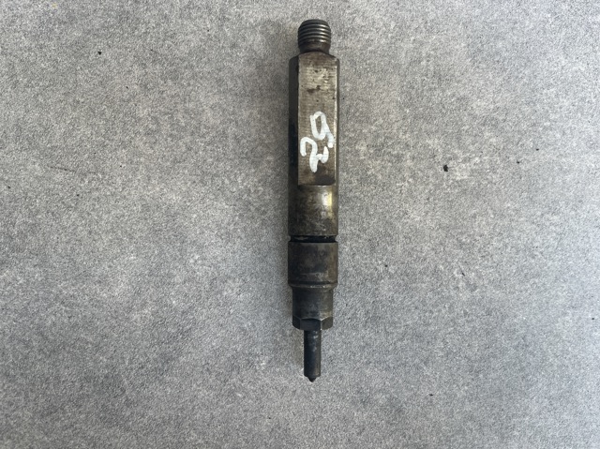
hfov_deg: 67.3
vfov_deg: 53.0
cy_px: 224
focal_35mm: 26
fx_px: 450
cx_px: 300
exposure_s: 1/122
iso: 64
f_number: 1.6
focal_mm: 5.1
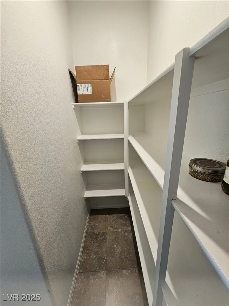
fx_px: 115
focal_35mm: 13
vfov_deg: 106.2
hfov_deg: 89.9
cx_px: 114
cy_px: 153
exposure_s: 1/60
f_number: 2.2
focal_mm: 2.2
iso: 160
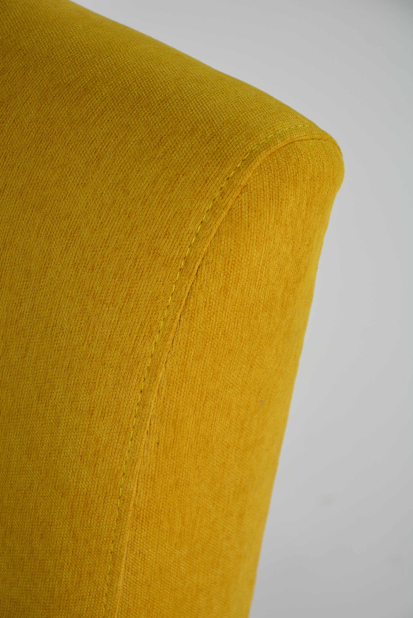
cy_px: 309
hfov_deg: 13.1
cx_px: 206
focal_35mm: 105
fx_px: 1803
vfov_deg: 19.4
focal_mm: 70
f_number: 5.6
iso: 500
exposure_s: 1/125
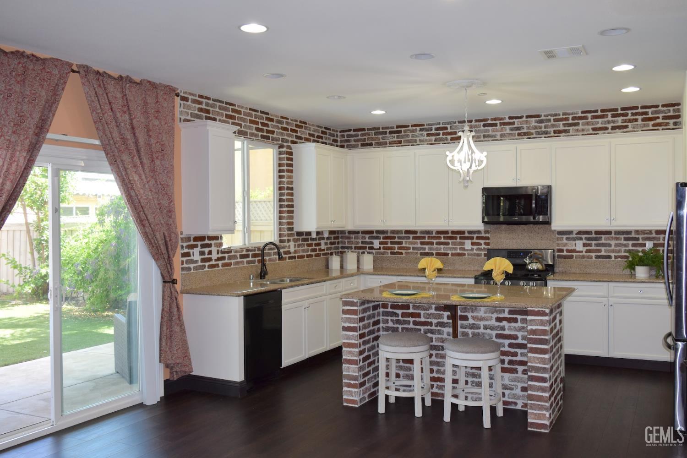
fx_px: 630
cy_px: 229
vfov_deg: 40.0
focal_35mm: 33
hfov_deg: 57.2
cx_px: 344
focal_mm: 22
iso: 640
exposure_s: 1/125
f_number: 5.6
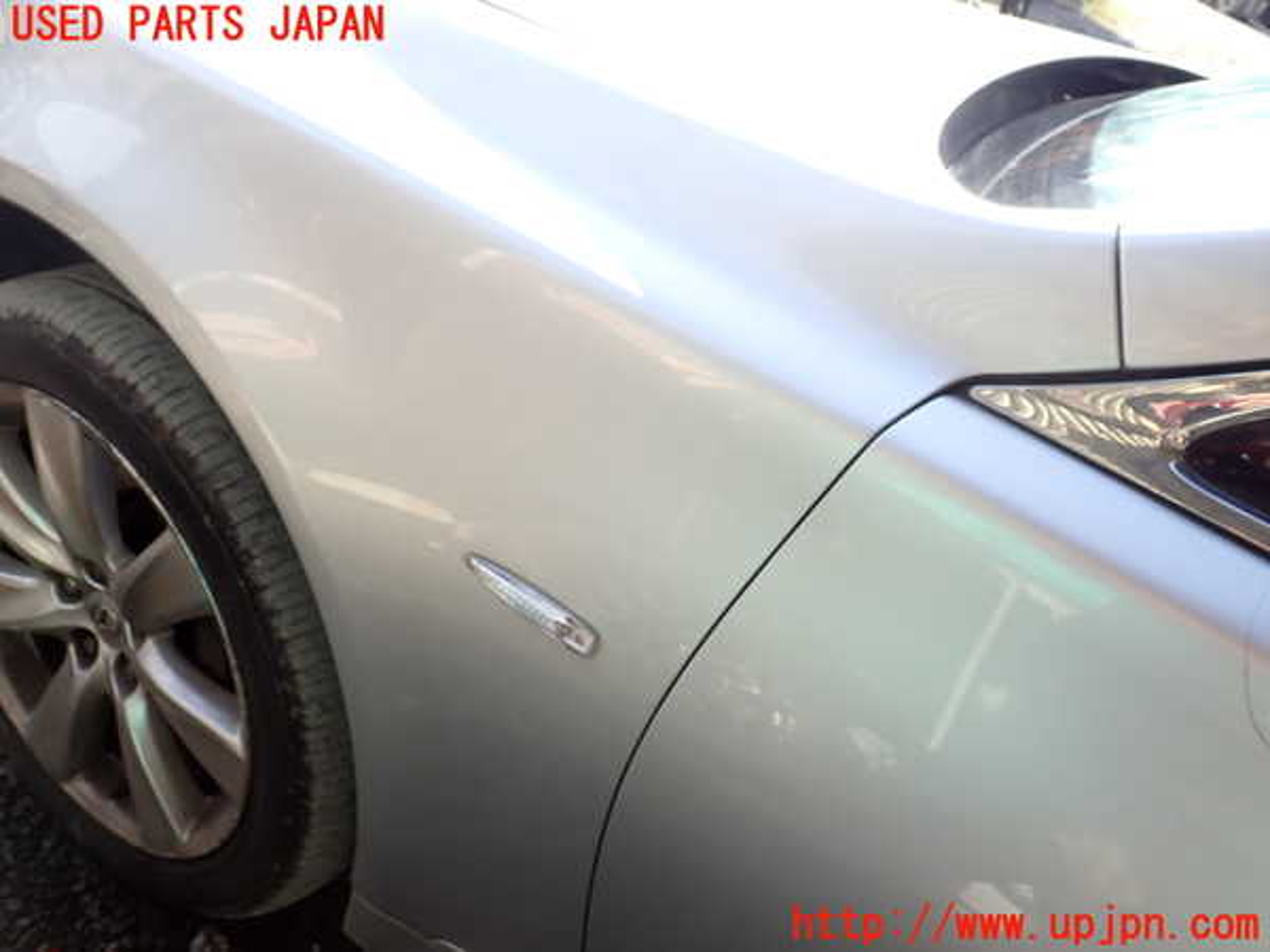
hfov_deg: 60.0
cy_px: 476
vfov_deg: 46.8
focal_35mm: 30
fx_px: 1101
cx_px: 635
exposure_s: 1/250
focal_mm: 5.4
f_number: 3.2
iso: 100
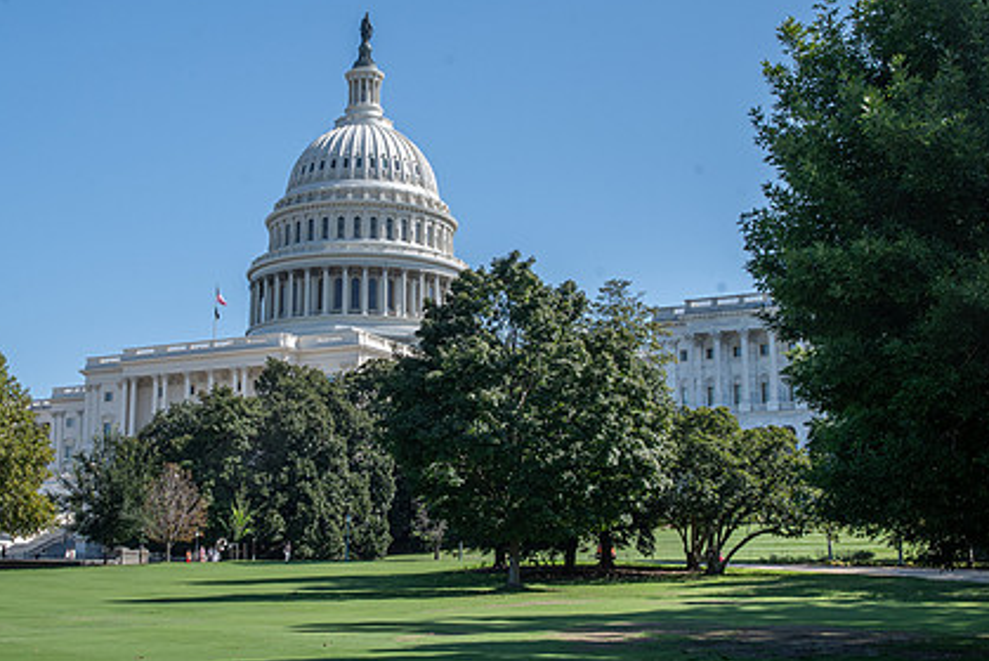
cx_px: 363
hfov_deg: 35.4
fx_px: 1539
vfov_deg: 24.2
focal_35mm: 56
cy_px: 292
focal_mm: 27
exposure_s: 1/125
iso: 100
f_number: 14
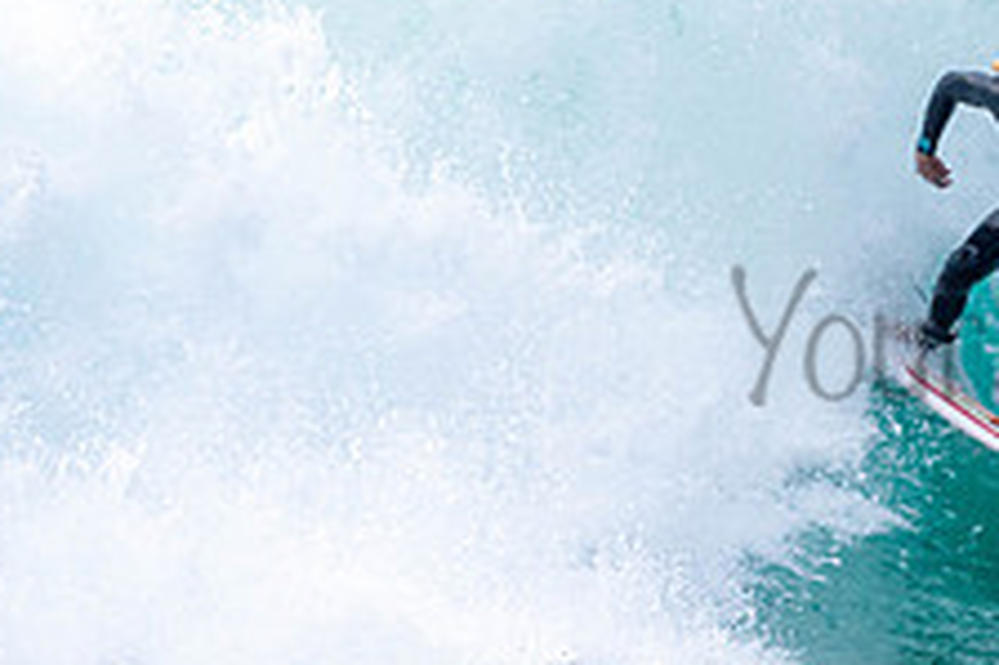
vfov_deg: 0.7
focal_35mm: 1944
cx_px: 1191
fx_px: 53905
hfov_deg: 1.1
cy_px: 297
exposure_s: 1/2500
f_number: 5.6
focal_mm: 500
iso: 640
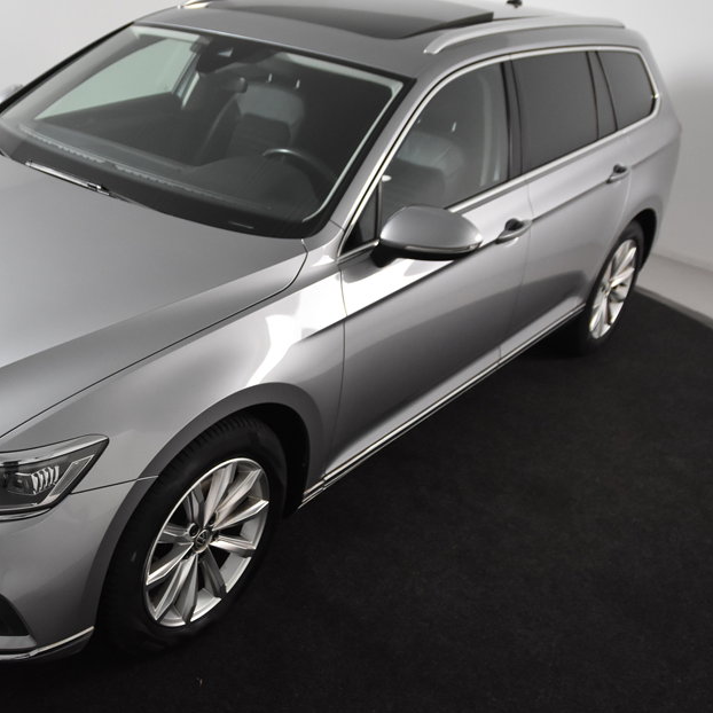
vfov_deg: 40.0
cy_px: 346
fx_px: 979
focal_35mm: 42
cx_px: 146
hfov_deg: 38.6
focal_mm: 20
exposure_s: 1/80
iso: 1600
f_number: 3.5
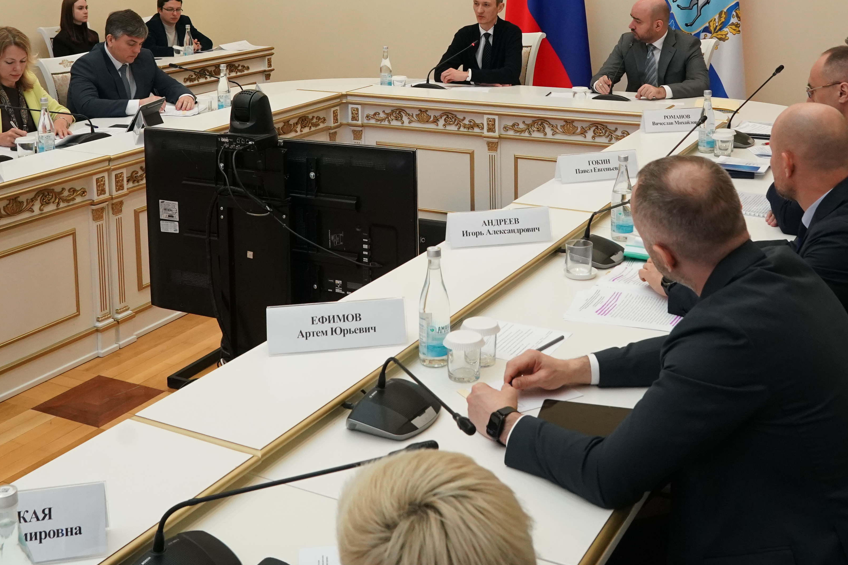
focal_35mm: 45
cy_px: 57
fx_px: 1060
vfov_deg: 28.7
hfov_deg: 43.6
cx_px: 429
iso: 3200
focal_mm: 24
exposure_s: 1/125
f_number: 8
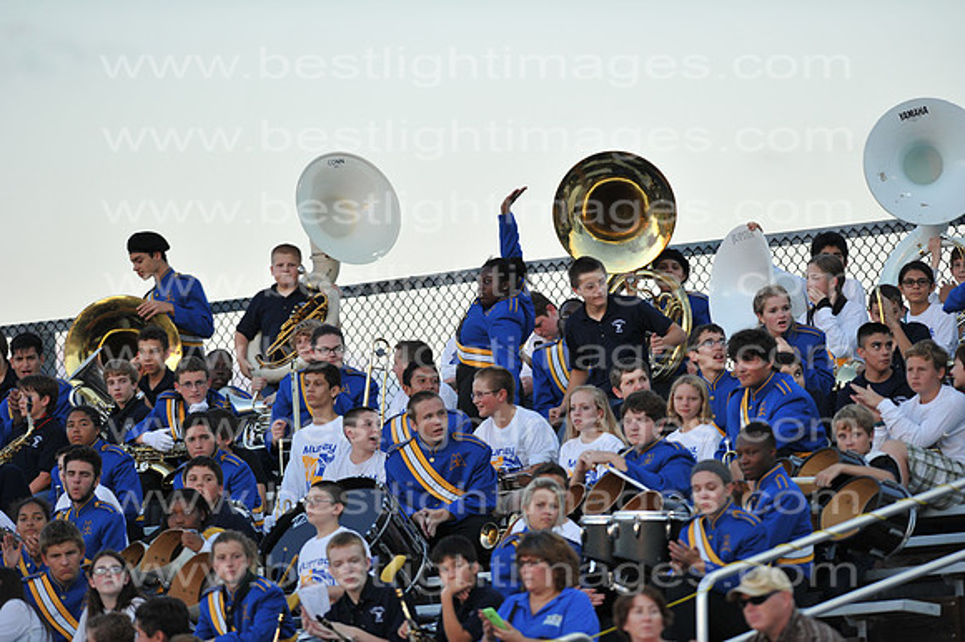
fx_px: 8037
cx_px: 482
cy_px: 321
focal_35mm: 300
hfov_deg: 6.9
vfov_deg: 4.6
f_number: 4
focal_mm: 300
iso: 1000
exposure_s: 1/500
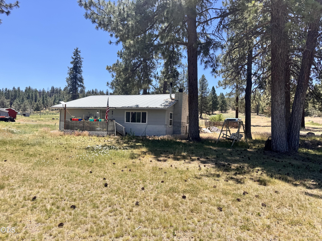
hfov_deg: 71.6
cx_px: 161
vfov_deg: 56.8
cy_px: 120
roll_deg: -2.2
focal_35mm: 24
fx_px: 223
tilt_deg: -0.1
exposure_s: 1/3247
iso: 80
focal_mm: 6.76
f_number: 1.78
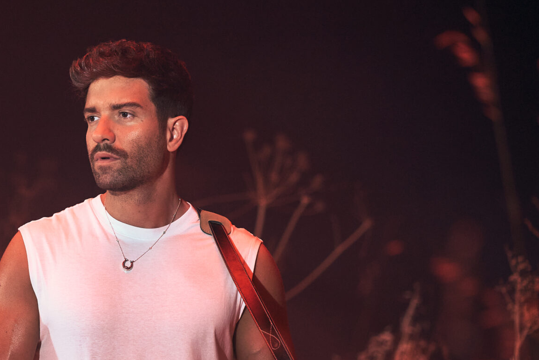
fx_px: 2815
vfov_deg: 7.3
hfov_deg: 10.9
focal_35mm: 188
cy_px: 293
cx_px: 73
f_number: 2.5
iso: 500
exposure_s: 1/160
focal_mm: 85
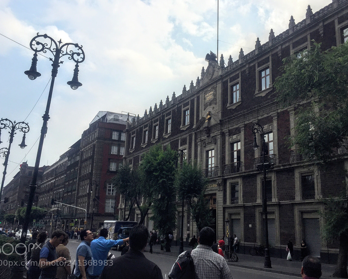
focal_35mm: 34
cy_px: 126
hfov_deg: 52.8
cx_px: 185
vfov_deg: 43.3
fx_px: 350
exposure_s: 1/2326
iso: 32
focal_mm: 4.15
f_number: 2.2
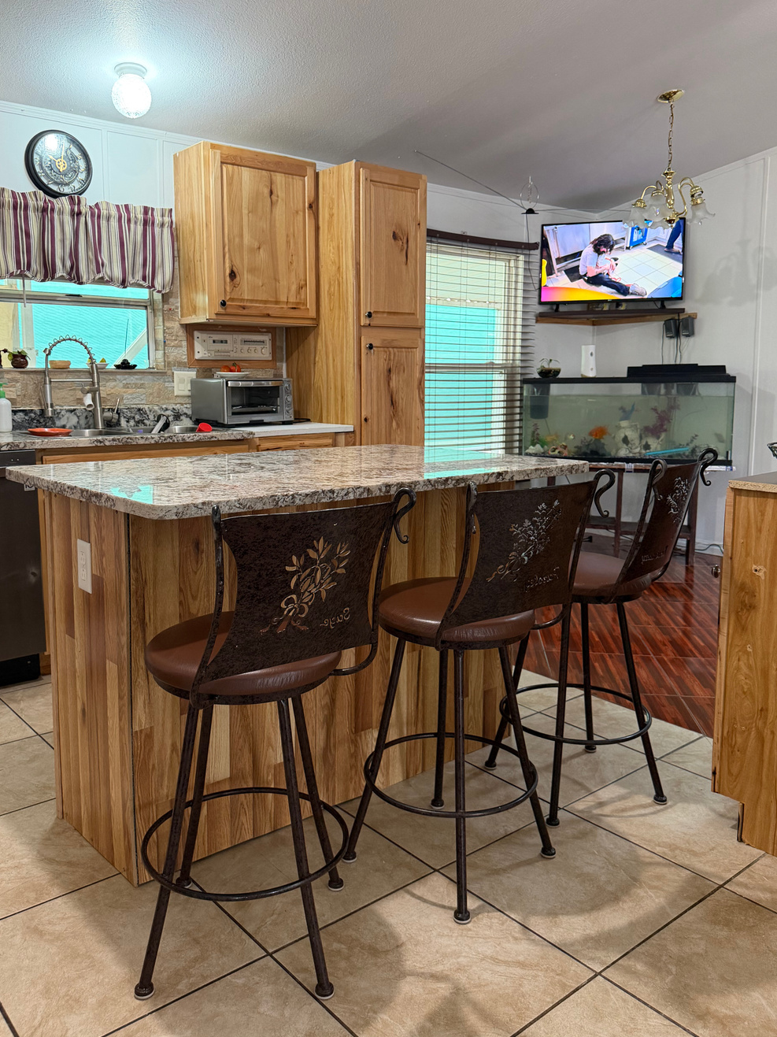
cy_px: 480
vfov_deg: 63.4
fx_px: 838
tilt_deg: -7.3
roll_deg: +0.2
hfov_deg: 49.7
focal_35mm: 28
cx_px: 384
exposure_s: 1/60
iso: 250
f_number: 1.78
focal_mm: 6.76
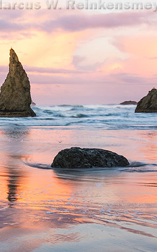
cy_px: 128
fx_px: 480
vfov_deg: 29.4
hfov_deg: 18.1
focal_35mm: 70
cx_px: -2
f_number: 16
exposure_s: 1/1.25
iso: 100
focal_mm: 44
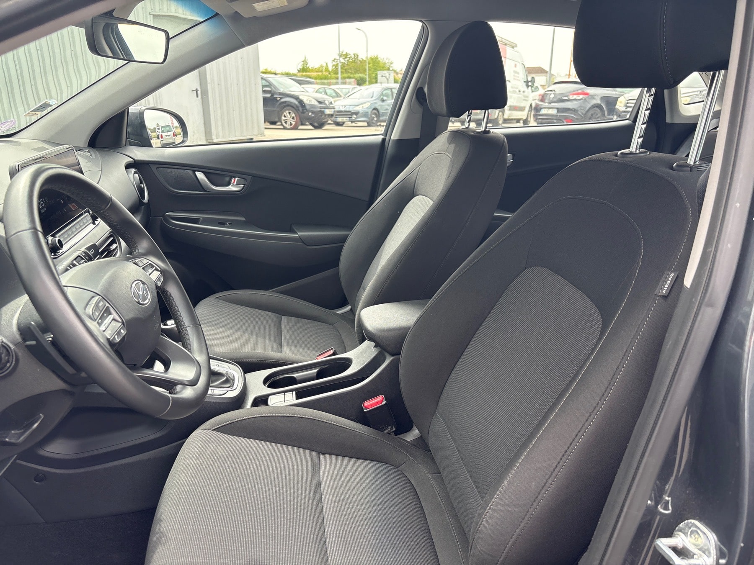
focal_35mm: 26
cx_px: 377
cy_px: 282
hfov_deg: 67.3
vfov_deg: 53.1
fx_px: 566
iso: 80
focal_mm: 5.96
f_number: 1.6
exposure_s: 1/235
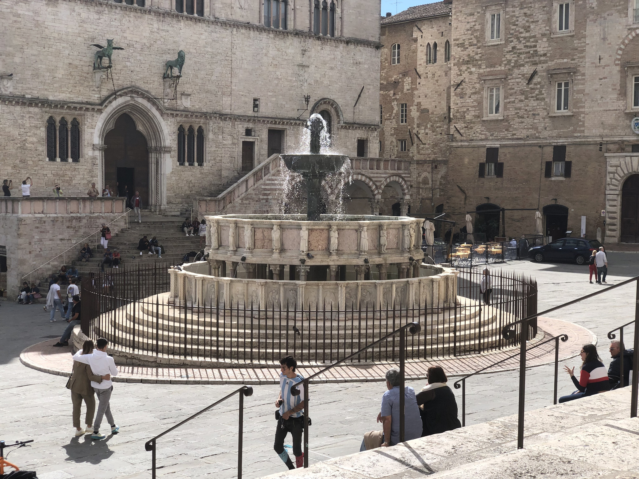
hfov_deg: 36.8
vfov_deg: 28.0
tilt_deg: -3.8
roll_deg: +0.2
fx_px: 960
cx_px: 320
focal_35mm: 52
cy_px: 240
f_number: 2.4
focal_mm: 6
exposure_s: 1/1116
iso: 16
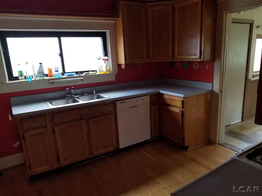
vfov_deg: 53.1
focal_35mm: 26
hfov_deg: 67.3
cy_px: 98
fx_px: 197
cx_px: 131
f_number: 1.7
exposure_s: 1/40
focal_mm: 4.25
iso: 160
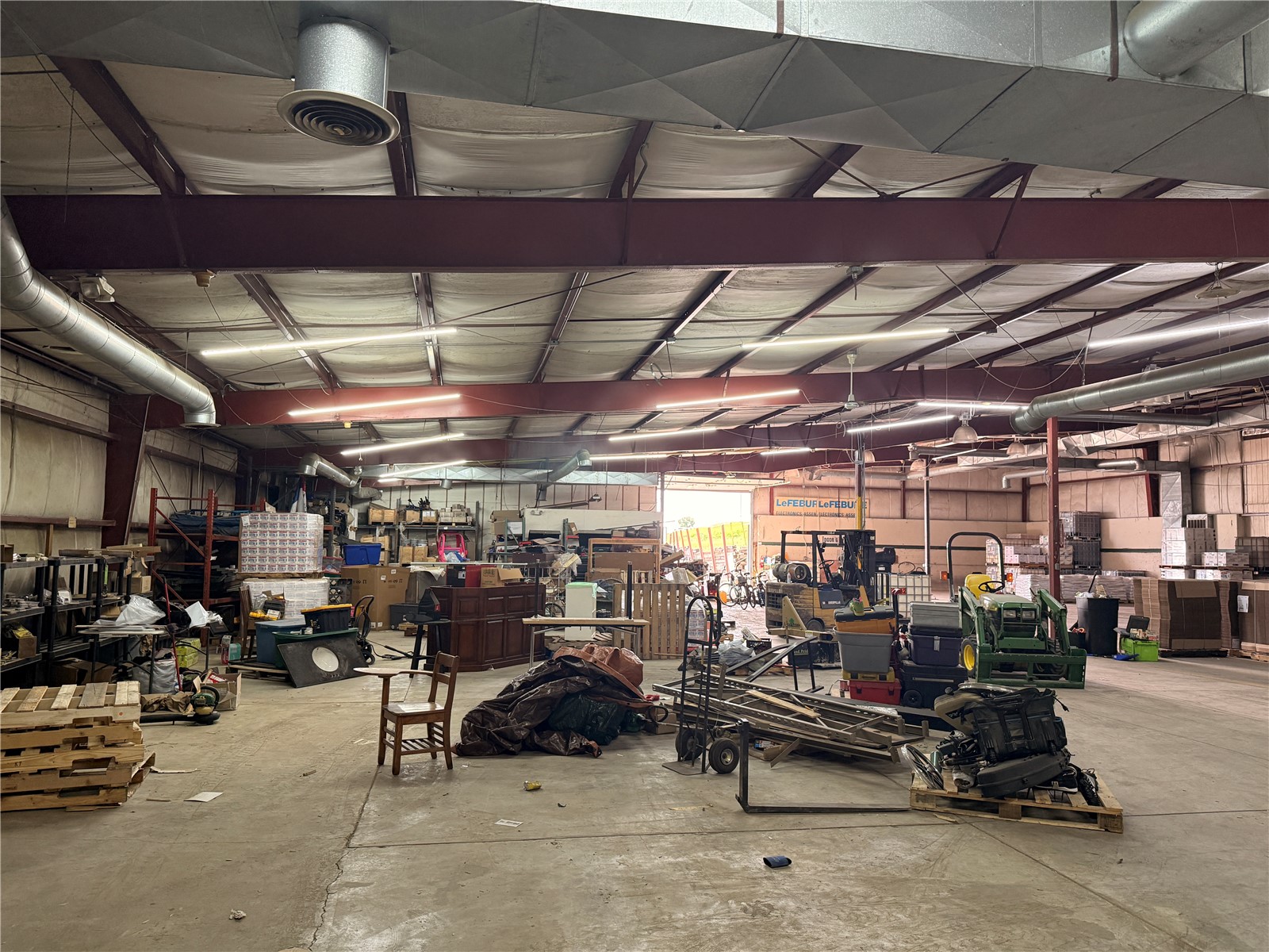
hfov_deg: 71.6
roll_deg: -1.6
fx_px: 880
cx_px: 634
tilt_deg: +4.5
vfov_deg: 56.8
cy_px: 476
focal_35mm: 24
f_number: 1.78
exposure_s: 1/120
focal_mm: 6.76
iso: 320
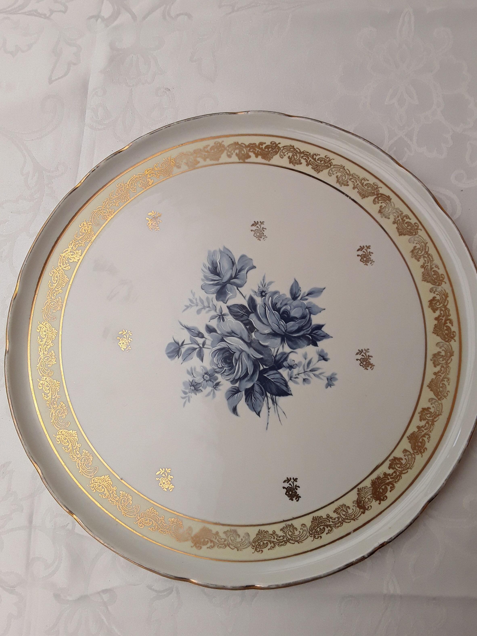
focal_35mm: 28
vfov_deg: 63.4
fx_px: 514
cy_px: 315
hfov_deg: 49.7
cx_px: 247
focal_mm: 2.91
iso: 40
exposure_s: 1/288
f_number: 1.9
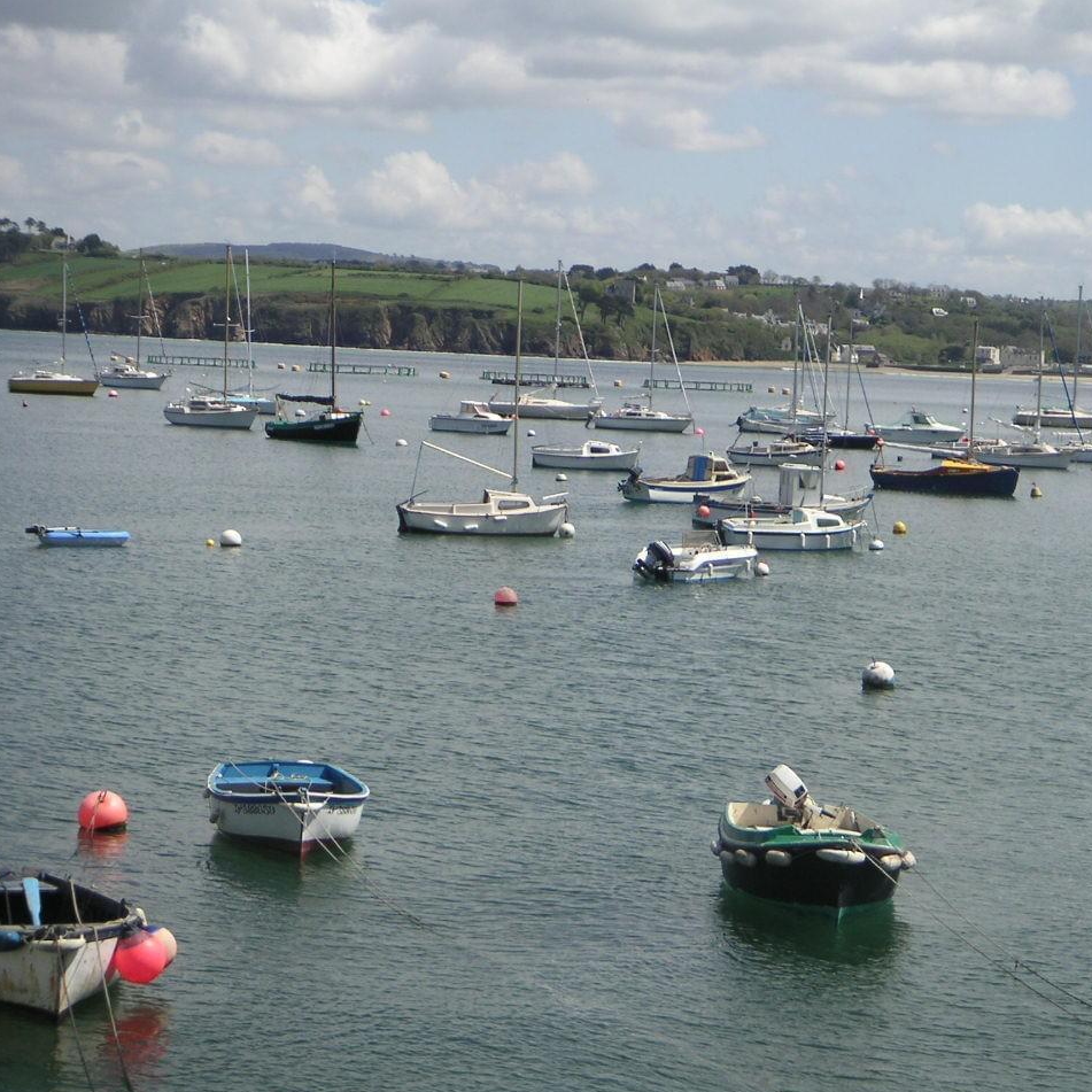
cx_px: 655
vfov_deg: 18.5
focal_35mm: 94
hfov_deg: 18.5
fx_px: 3355
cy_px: 549
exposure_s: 1/750
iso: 50
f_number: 3.2
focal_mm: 12.2
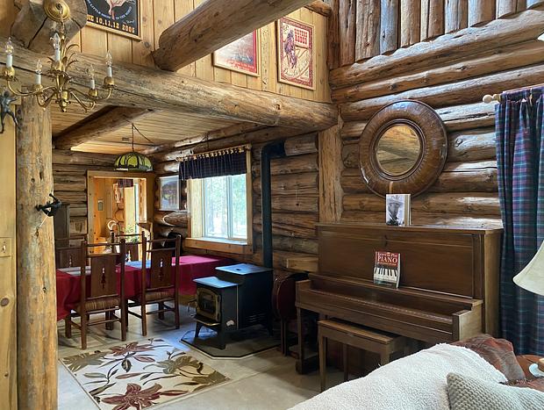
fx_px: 409
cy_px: 205
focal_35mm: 26
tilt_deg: +0.4
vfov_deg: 53.2
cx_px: 272
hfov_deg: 67.2
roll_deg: +0.0
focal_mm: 4.25
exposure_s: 1/60
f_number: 1.8
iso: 500
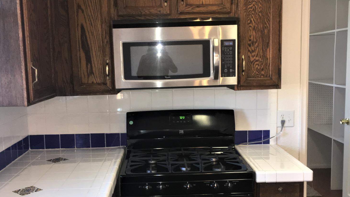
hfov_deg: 47.4
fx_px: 399
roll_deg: +1.2
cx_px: 172
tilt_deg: -7.9
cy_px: 114
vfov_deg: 27.7
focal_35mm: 43
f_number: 2.2
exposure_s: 1/30
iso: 64
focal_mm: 4.15
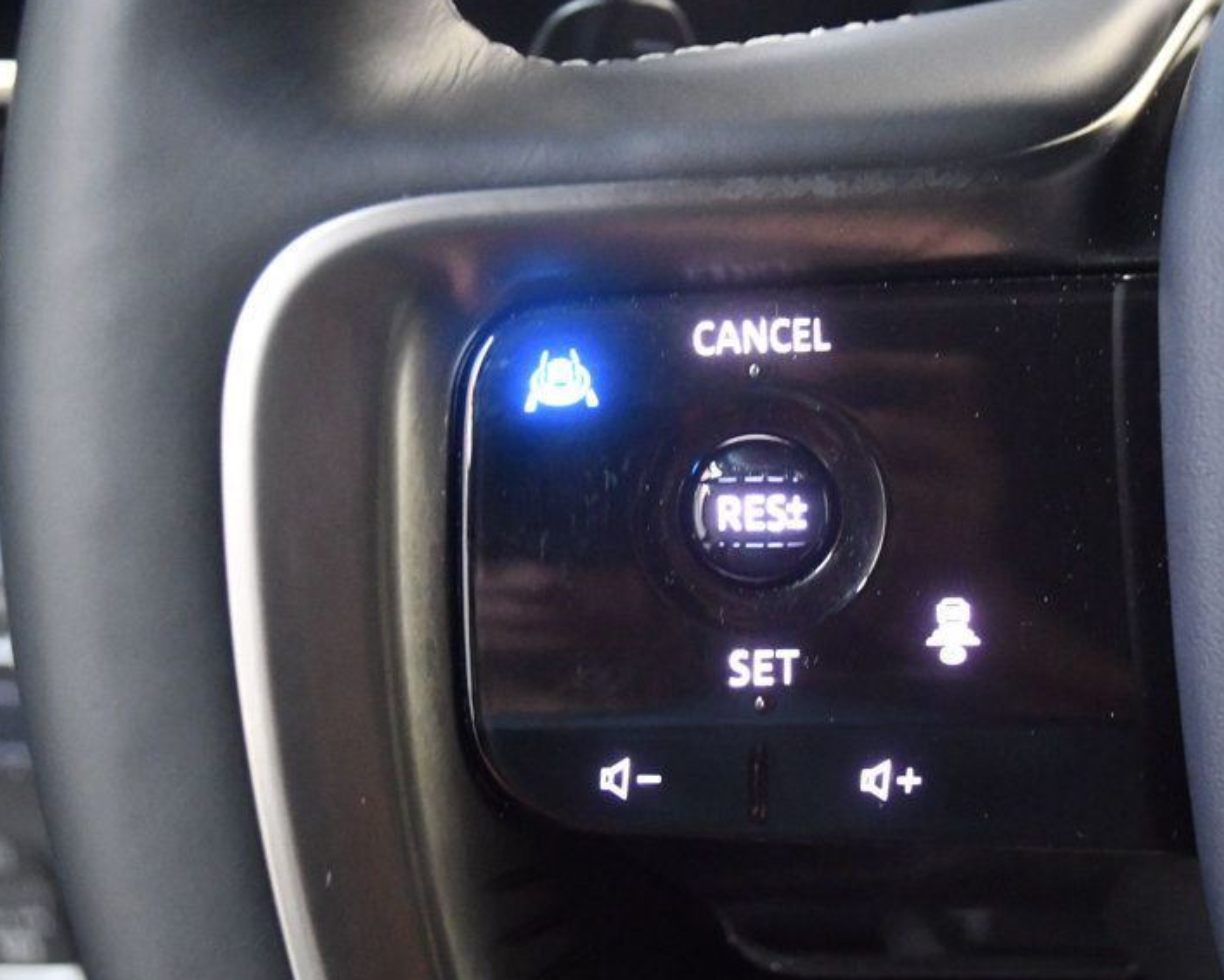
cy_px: 511
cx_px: 769
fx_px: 1920
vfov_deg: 28.6
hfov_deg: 35.2
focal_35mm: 53
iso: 8000
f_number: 4.2
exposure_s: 1/60
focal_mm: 26
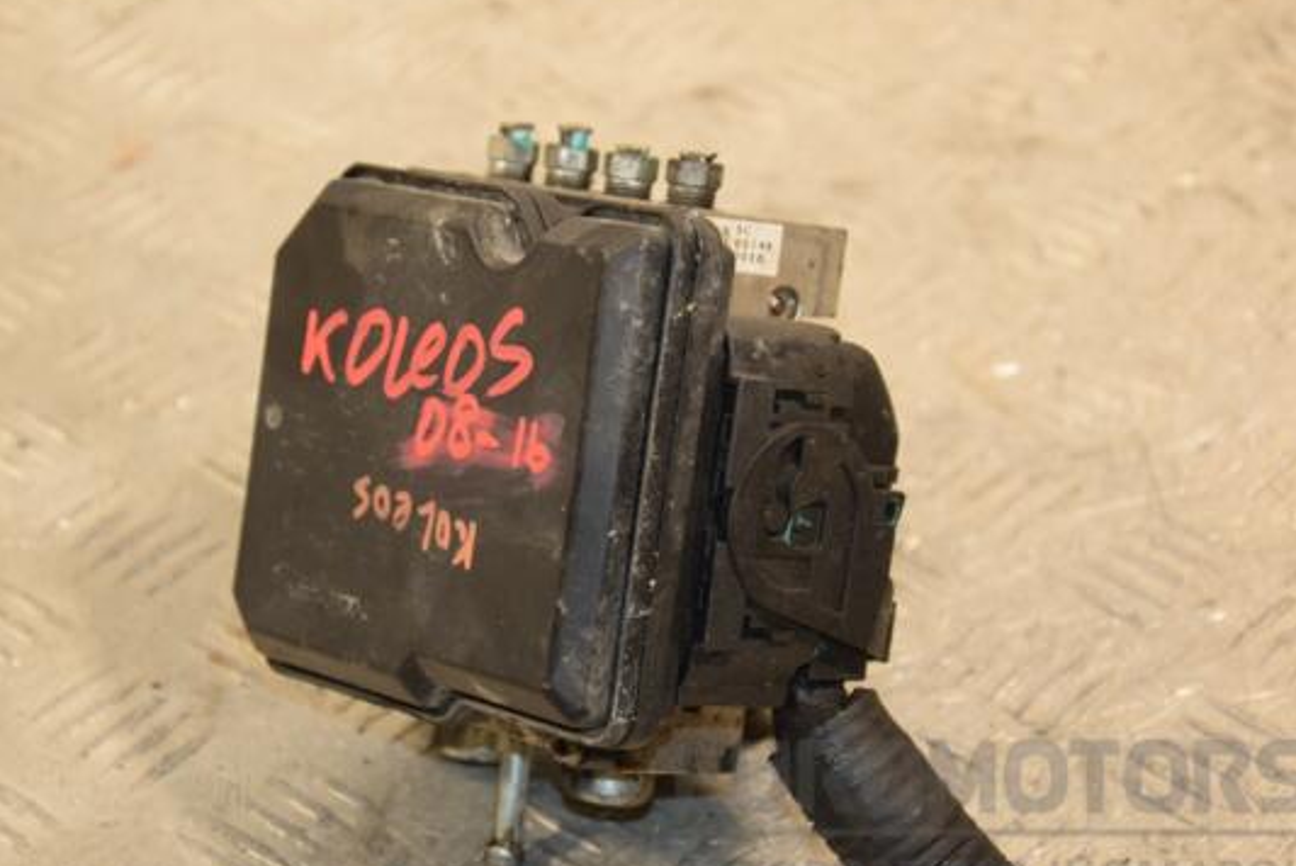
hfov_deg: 16.2
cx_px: 630
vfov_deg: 10.8
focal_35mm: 127
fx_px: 4559
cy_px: 452
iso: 800
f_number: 5.3
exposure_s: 1/125
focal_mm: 75
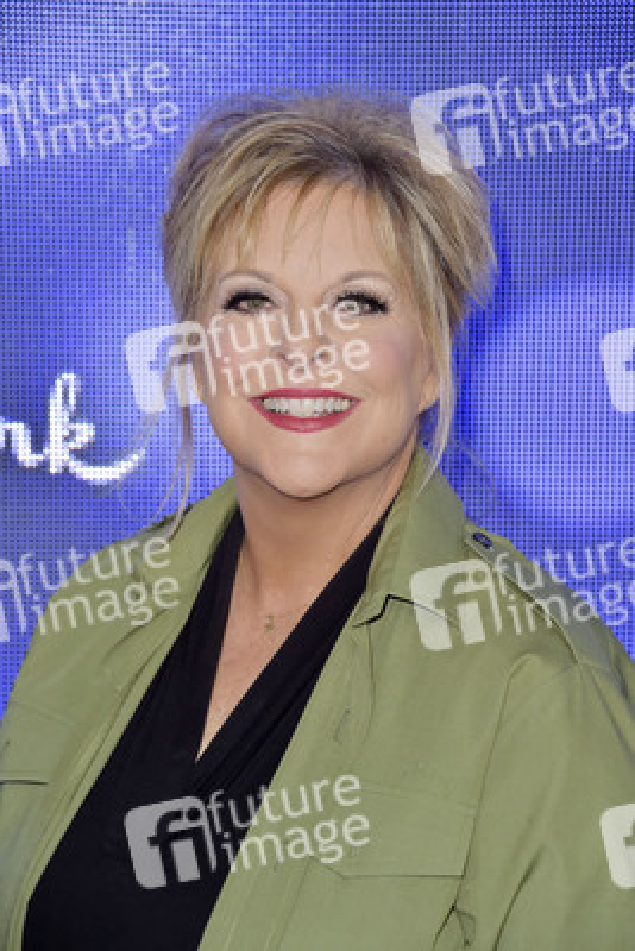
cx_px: 318
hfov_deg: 8.6
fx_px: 4229
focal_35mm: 160
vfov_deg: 12.8
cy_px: 476
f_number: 7.1
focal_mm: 160
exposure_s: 1/250
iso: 320
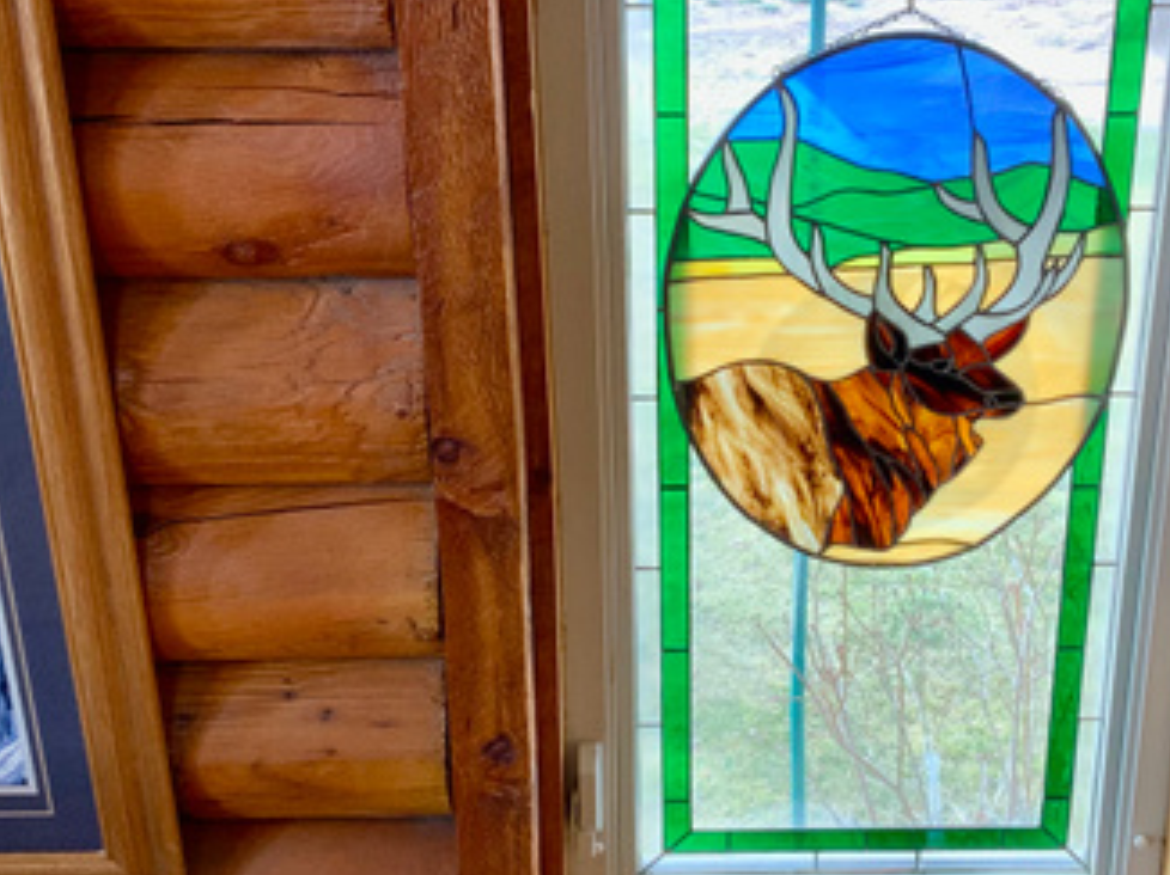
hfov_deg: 33.5
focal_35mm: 57
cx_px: 768
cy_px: 377
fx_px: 1925
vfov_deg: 25.6
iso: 32
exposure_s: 1/60
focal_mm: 3
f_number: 1.8
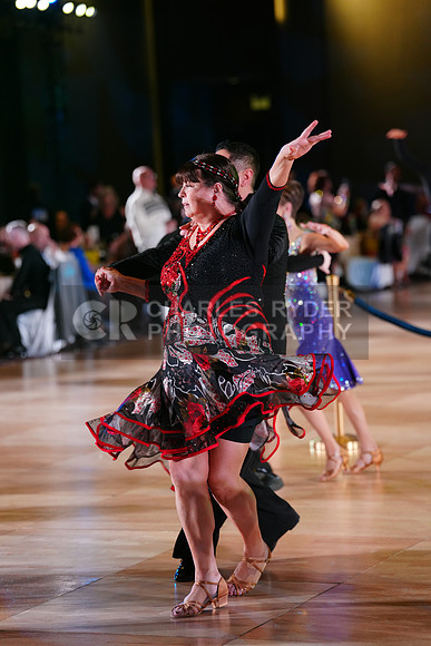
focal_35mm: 115
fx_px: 2064
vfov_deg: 17.8
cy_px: 323
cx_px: 216
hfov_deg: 11.9
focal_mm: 115
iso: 1250
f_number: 2.8
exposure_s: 1/250
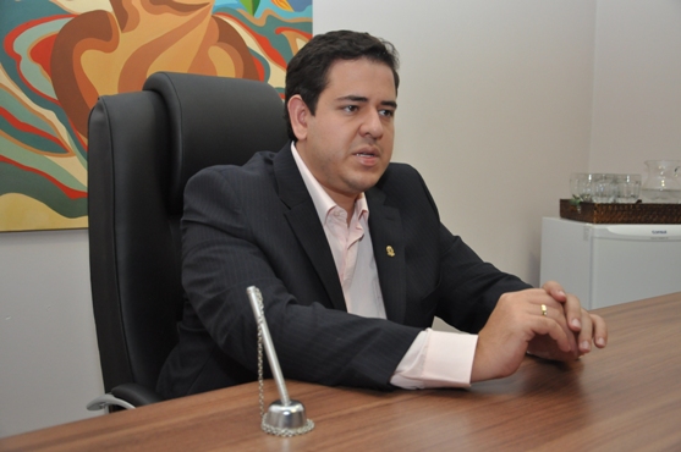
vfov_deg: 29.8
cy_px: 226
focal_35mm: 45
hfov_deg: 43.6
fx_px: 850
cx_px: 340
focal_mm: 30
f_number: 6.3
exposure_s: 1/60
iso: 1000
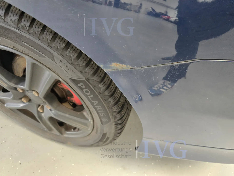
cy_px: 88
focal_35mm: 23
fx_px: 155
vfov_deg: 58.9
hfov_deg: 73.9
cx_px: 117
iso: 500
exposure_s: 1/100
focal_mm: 6.3
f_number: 1.7
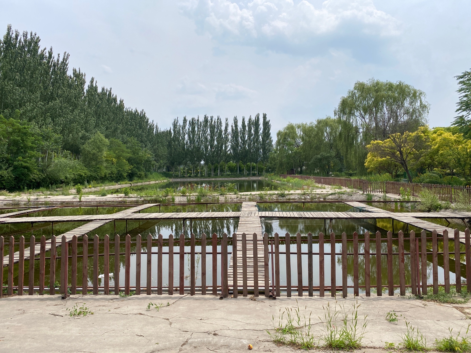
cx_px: 236
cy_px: 176
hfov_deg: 67.3
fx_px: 354
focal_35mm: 26
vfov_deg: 53.1
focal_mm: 4.25
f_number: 1.8
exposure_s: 1/3846
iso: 32
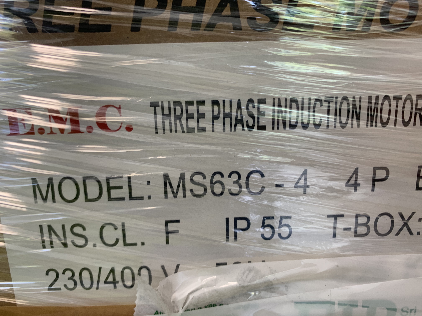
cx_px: 211
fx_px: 317
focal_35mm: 26
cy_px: 158
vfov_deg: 53.1
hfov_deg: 67.3
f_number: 1.8
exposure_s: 1/82
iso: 100
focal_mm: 4.25
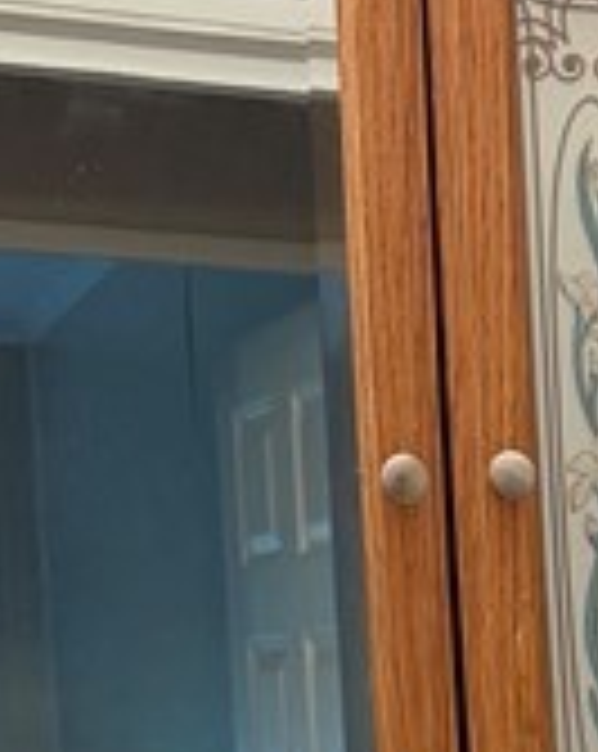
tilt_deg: -11.7
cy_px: 1540
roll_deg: -0.8
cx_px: 1218
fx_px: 3194
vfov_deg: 11.9
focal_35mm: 144
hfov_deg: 9.9
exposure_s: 1/60
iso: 200
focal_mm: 6.76
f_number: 1.78
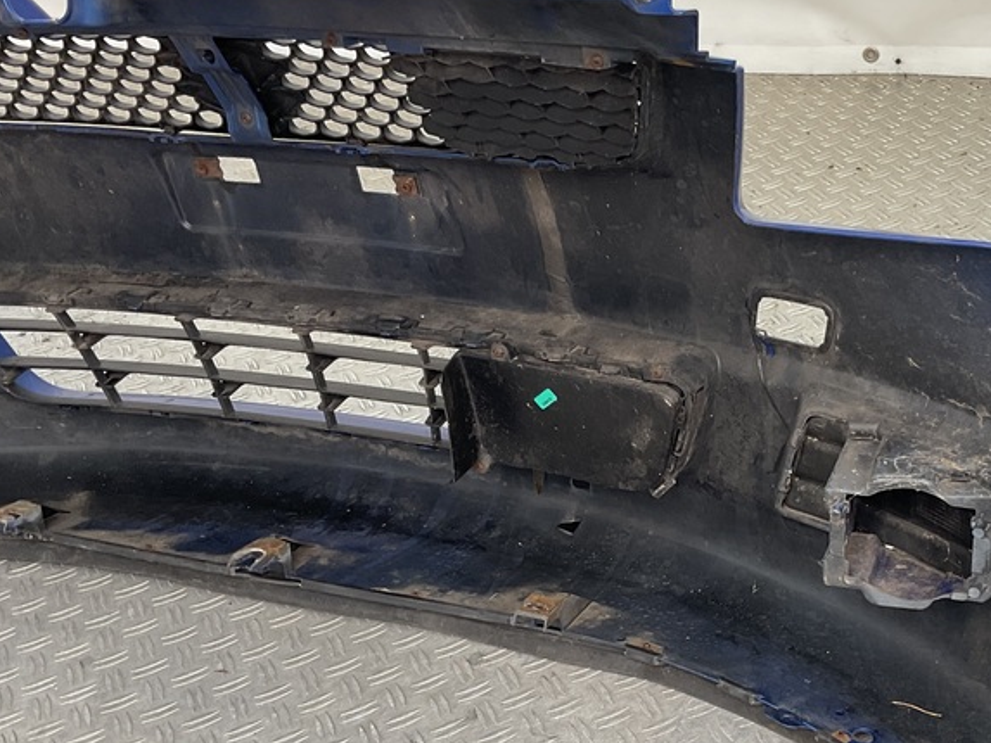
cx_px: 673
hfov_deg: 37.0
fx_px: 1460
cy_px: 499
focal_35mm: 51
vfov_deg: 28.4
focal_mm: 3
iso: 40
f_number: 1.8
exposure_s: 1/120
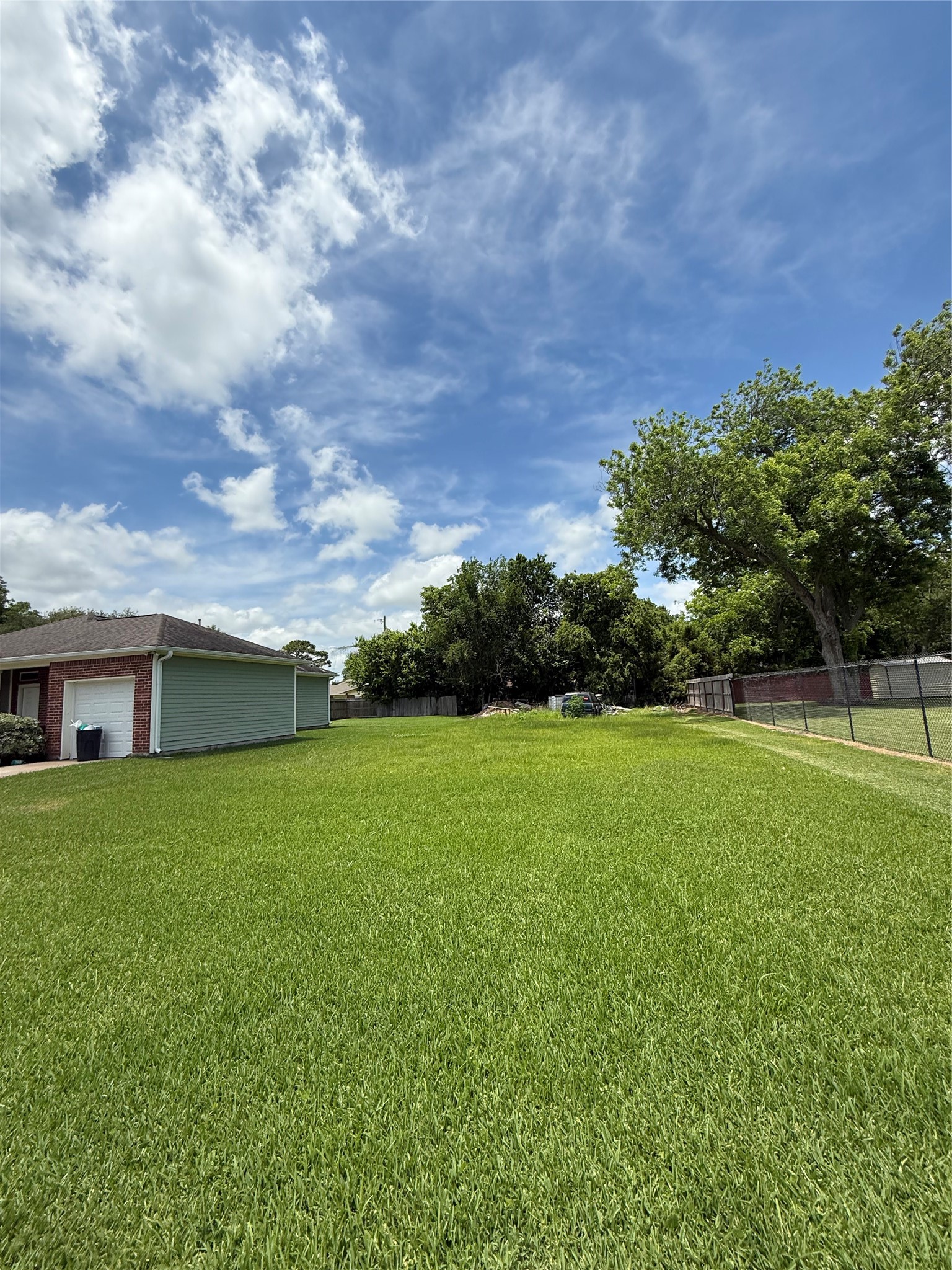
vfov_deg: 102.1
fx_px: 513
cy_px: 635
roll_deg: +1.6
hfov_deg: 85.7
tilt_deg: +8.1
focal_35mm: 14
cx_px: 476
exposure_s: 1/2611
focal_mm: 2.22
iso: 50
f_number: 2.2
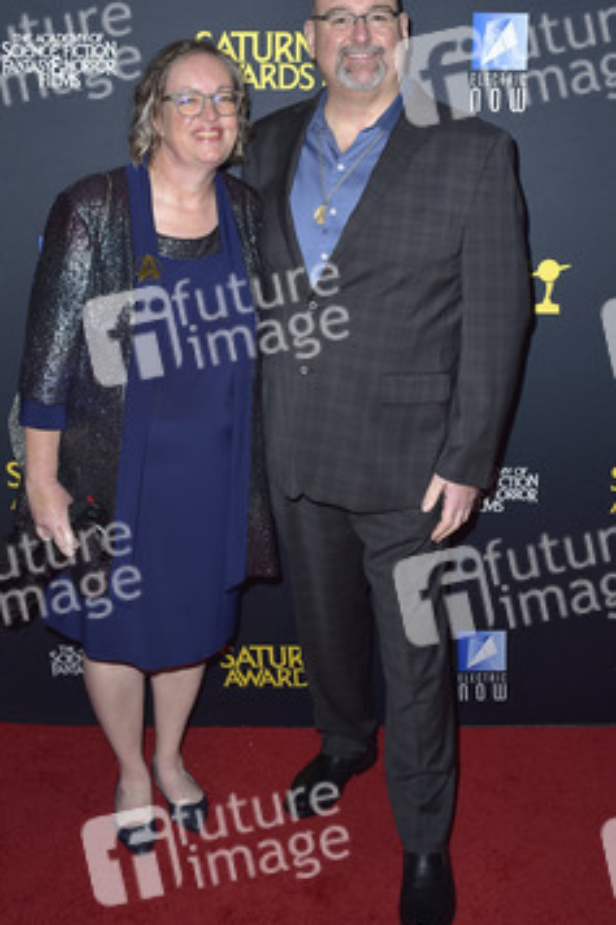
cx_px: 292
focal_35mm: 36
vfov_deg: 53.2
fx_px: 925
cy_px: 455
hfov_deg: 36.8
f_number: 6.3
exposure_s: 1/250
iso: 250
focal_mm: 32
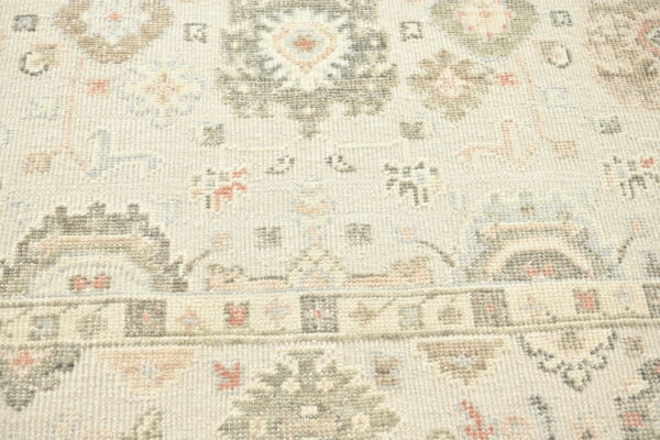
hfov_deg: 47.4
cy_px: 220
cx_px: 330
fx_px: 752
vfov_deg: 32.6
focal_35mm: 41
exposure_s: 1/25
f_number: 4.5
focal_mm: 41
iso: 125
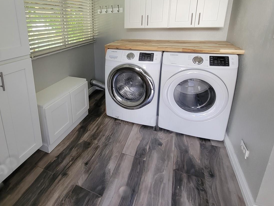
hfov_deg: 82.3
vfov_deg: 66.7
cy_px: 67
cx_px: 96
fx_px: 150
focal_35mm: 19
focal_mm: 2.2
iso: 160
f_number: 2.2
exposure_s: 1/60
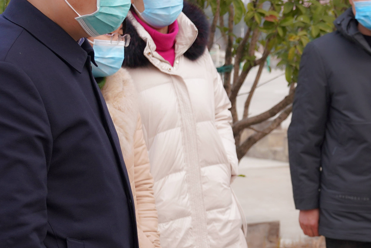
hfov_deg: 22.6
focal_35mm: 84
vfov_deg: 16.1
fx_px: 866
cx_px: 425
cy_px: 217
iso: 200
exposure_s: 1/160
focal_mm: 26
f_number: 4
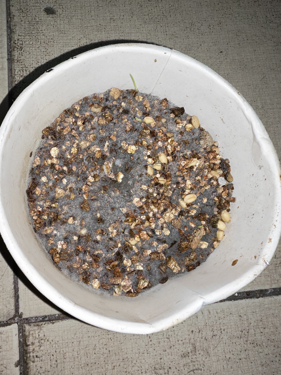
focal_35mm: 24
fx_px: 260
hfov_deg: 56.8
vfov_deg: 71.6
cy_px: 188
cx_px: 140
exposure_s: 1/50
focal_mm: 1.82
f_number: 2
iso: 160
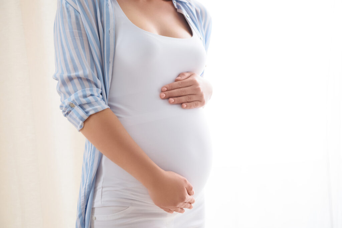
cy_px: 114
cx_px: 171
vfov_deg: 24.2
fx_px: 532
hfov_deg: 35.6
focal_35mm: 56
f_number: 4.5
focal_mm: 56
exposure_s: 1/125
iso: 200
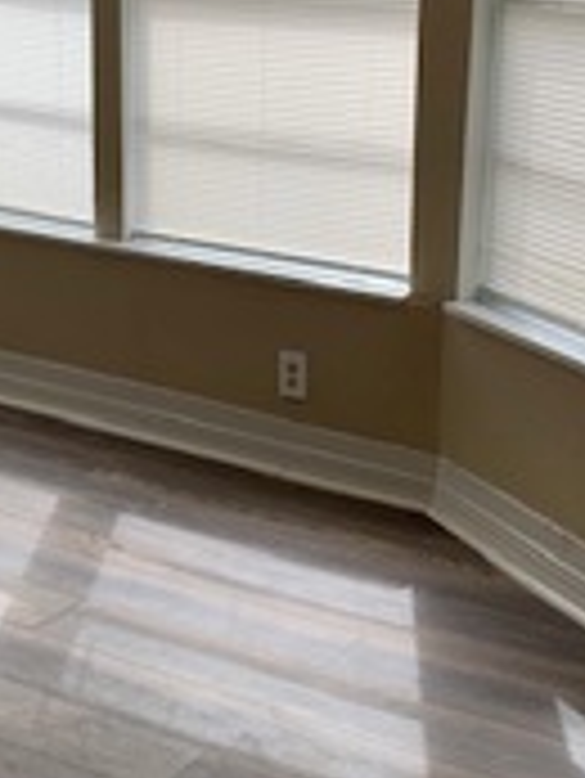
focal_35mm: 72
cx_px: 148
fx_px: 1620
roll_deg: +0.2
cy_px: 279
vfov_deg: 26.9
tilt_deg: -10.9
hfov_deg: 20.3
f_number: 1.8
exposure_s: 1/481
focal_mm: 4.25
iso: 25
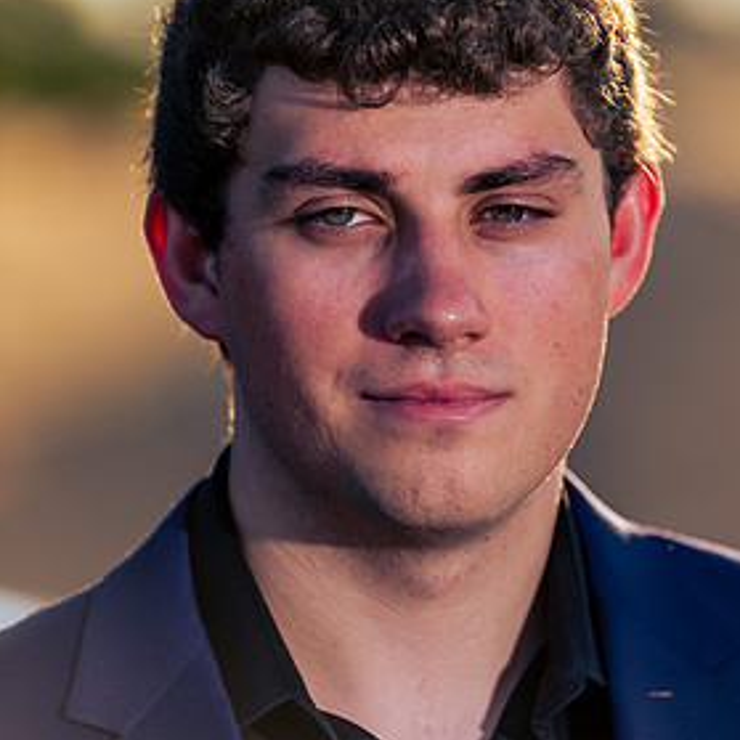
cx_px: 395
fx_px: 6627
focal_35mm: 274
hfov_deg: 6.4
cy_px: 324
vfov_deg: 6.4
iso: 31
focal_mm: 200
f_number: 4
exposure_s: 1/250
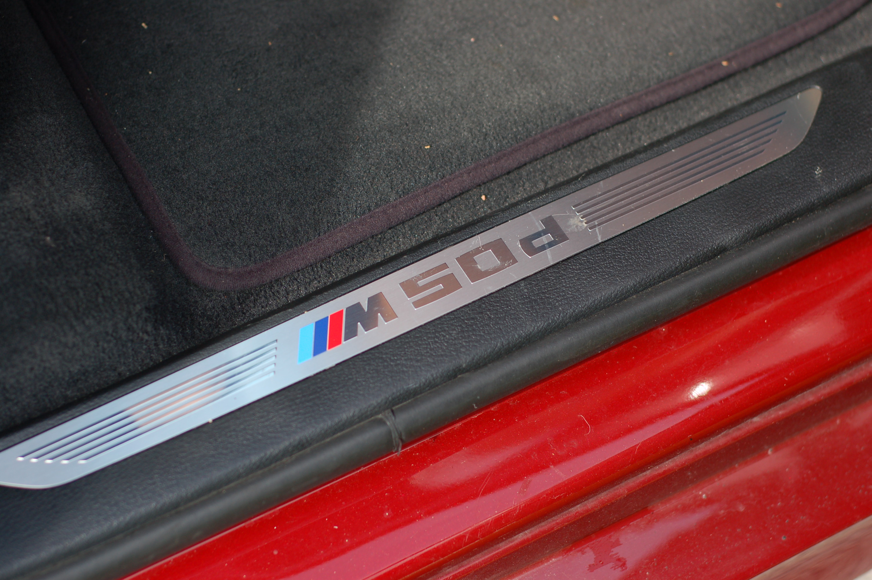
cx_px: 436
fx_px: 1815
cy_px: 290
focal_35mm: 75
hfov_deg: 27.0
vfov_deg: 18.1
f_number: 2.8
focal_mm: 50
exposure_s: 1/500
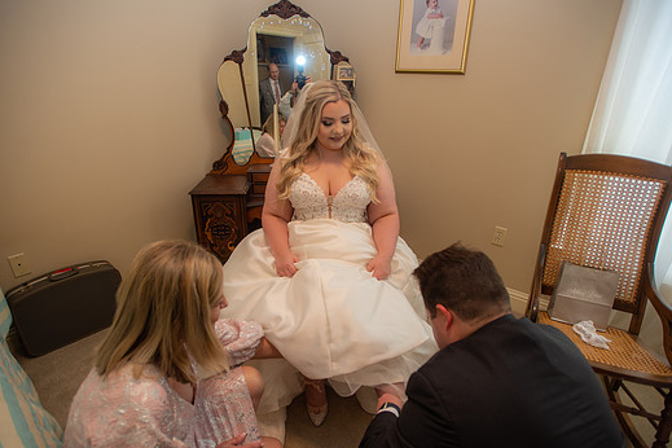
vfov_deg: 64.5
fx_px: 355
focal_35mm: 19
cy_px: 241
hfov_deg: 86.9
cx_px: 330
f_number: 2.8
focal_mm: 17
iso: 640
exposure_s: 1/80
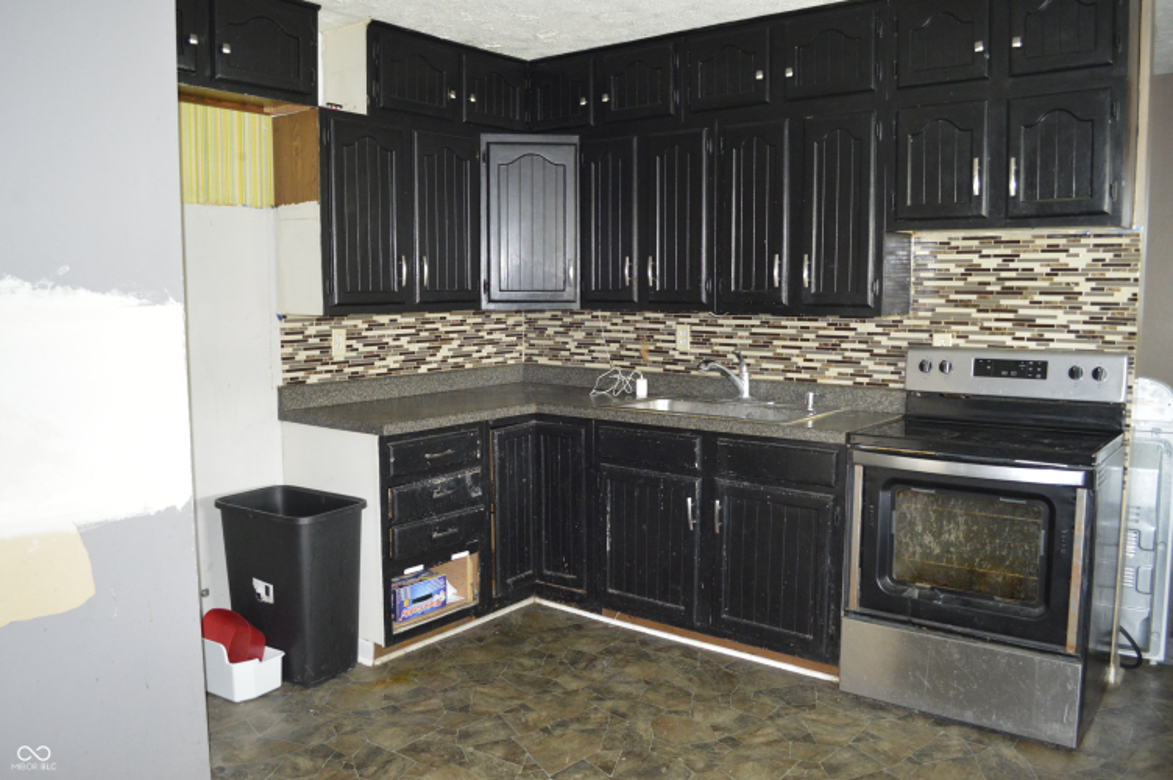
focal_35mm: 27
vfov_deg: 47.8
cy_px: 390
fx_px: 879
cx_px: 586
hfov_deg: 67.4
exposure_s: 1/30
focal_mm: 18
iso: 2000
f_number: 3.5
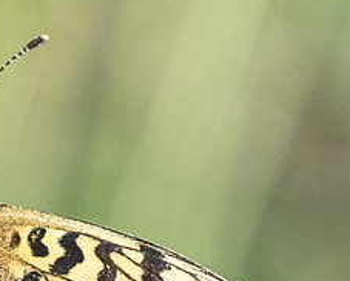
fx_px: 9590
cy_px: 374
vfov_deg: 1.7
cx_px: -17
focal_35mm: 925
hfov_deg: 2.1
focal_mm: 150
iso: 800
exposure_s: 1/1250
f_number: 10
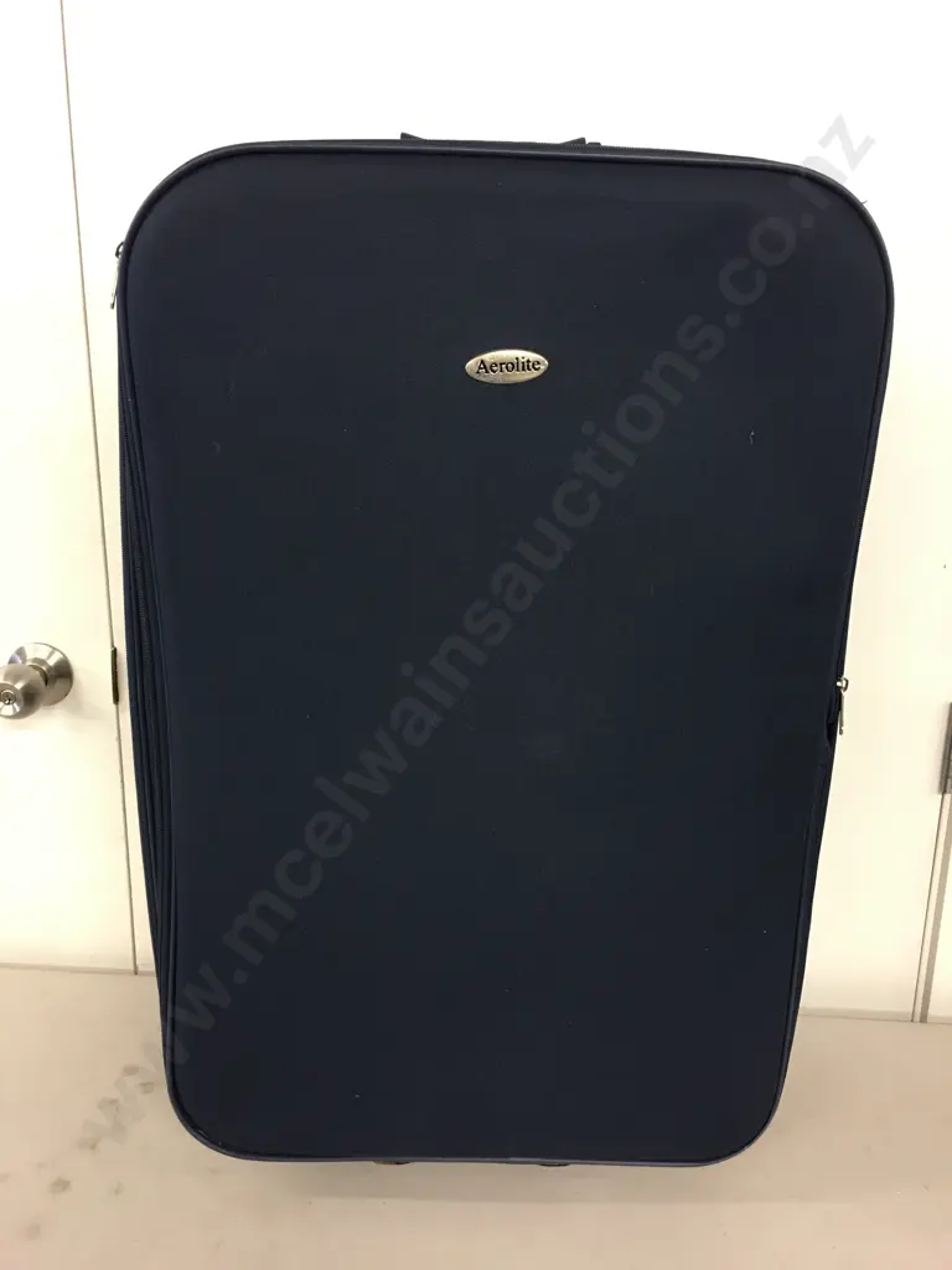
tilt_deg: -14.3
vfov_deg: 61.7
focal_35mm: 29
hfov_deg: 48.2
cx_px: 476
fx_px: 1063
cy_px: 635
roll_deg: -1.9
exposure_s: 1/17
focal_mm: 4.15
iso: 80
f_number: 2.2
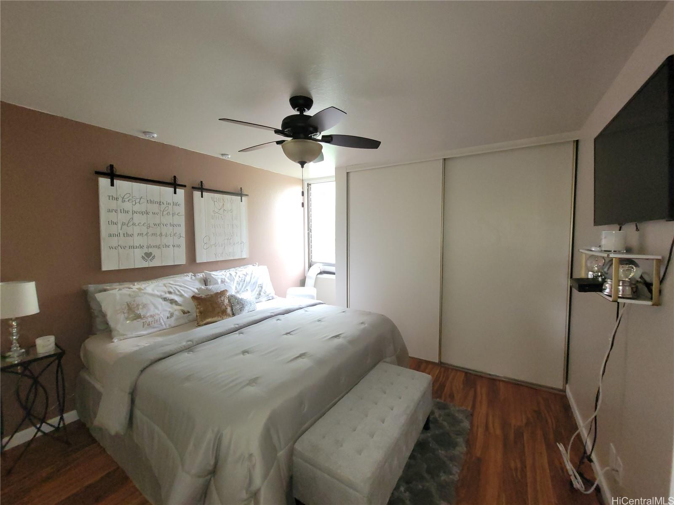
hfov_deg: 106.2
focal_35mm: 13
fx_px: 253
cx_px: 337
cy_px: 252
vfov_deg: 89.9
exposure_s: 1/60
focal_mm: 2.2
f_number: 2.2
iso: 400
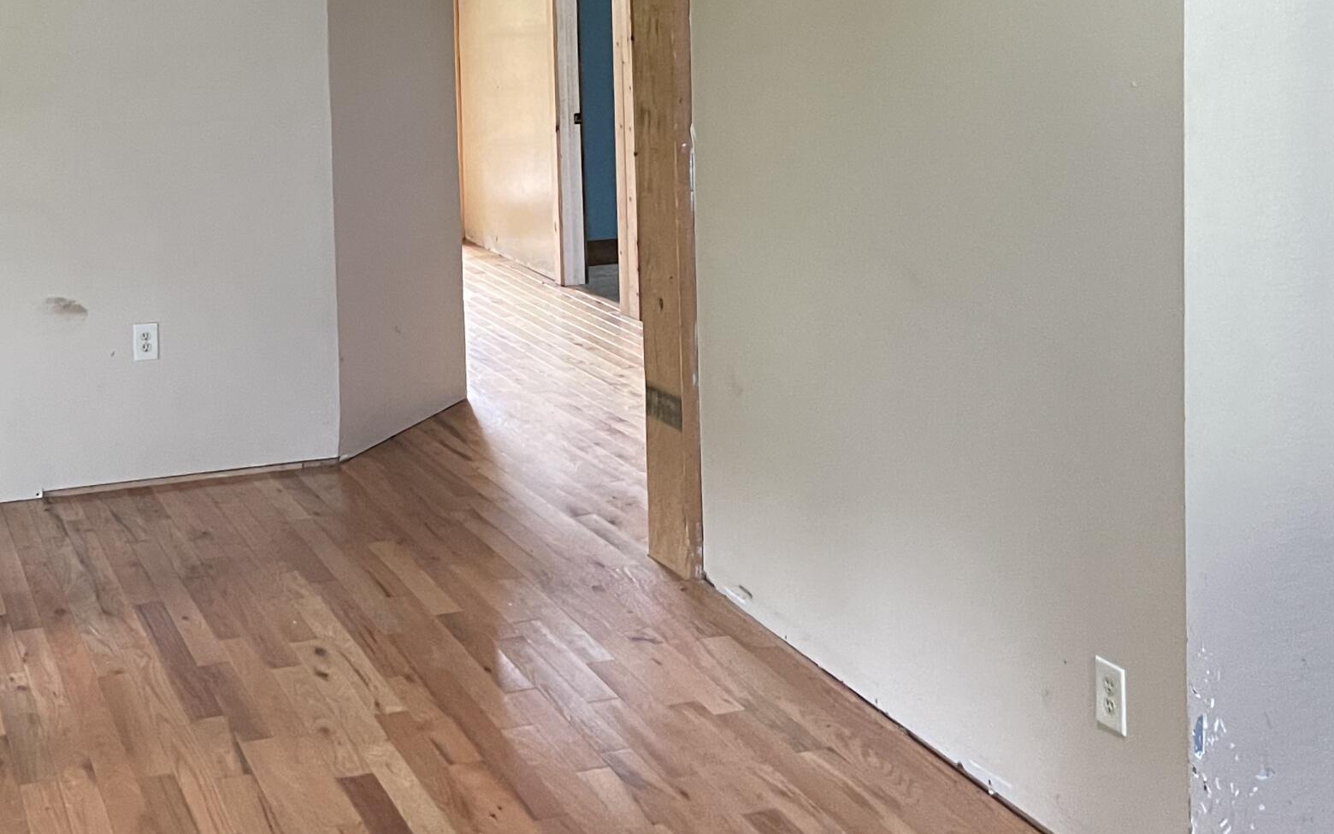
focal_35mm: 53
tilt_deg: -5.4
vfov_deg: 23.7
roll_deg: +2.4
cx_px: 393
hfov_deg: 37.6
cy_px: 69
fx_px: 1927
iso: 500
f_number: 1.6
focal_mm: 5.1
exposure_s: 1/60
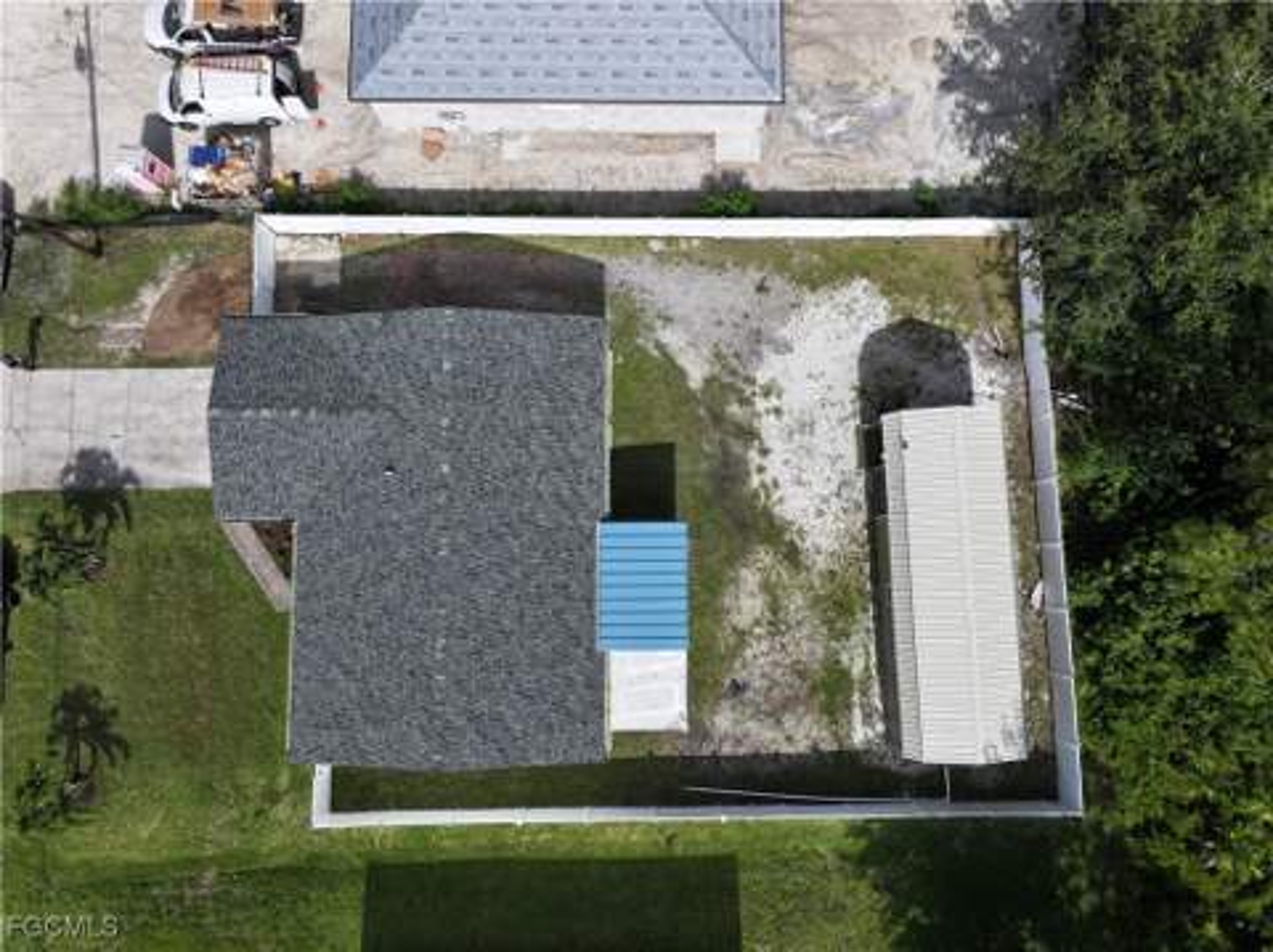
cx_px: 636
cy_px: 476
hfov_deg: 71.7
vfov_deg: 56.7
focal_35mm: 24
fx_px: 882
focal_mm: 12.29
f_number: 2.8
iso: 130
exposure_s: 1/40
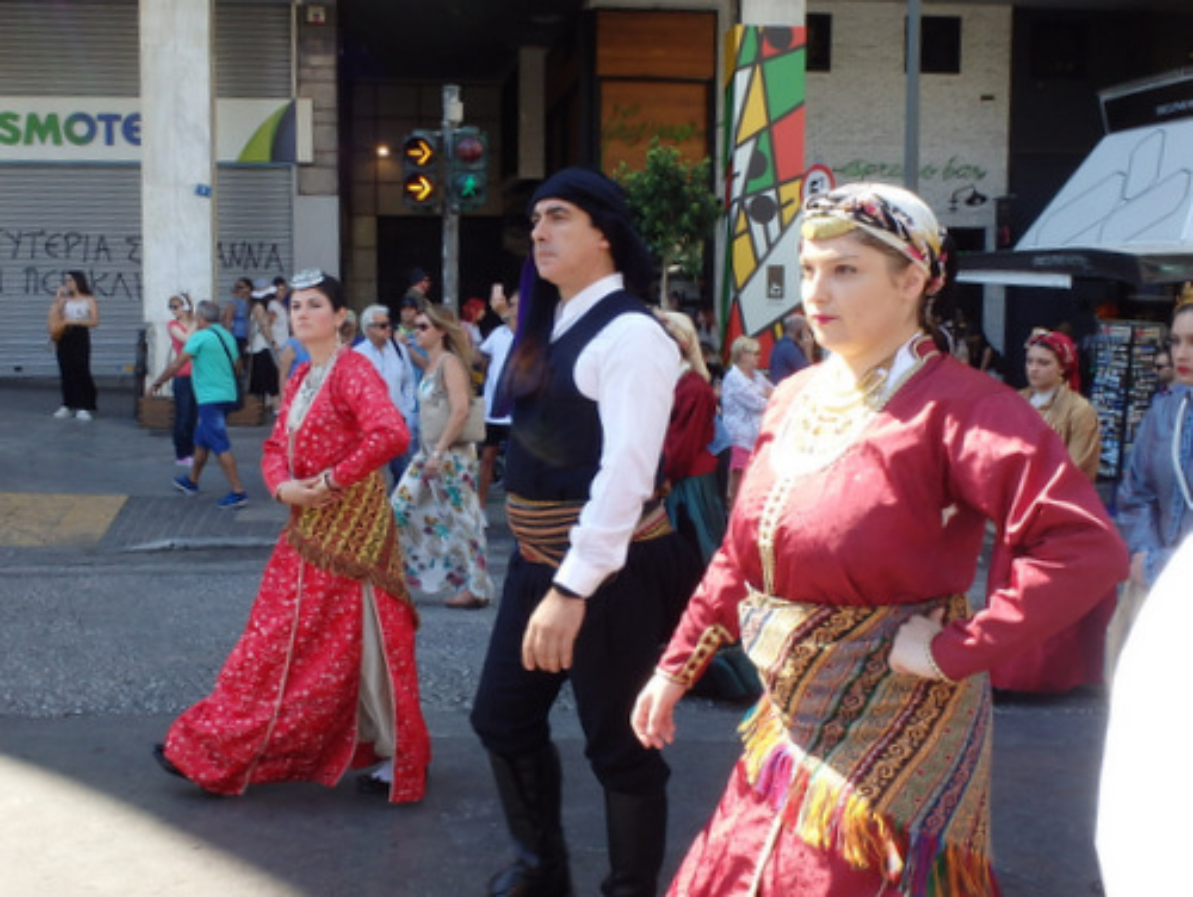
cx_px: 596
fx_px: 966
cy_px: 448
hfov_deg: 63.4
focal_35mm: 28
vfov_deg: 49.8
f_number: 3.9
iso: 125
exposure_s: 1/200
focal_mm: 5
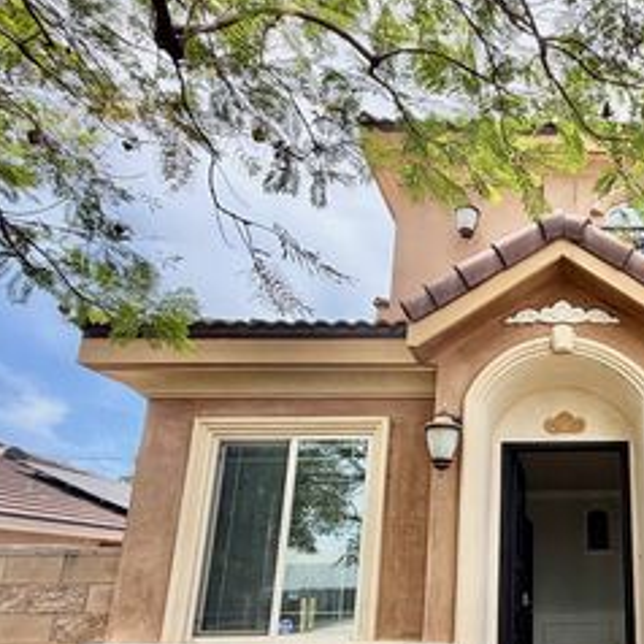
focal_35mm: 26
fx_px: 547
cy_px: 456
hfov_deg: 53.2
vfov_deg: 58.8
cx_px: 582
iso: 40
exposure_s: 1/686
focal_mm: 2.22
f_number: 2.2
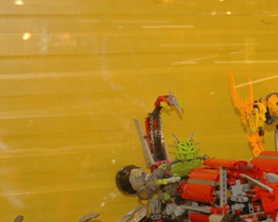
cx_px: 316
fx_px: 866
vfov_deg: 14.3
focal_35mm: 105
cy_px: 246
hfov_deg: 17.5
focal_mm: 27
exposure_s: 1/60
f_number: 3.8
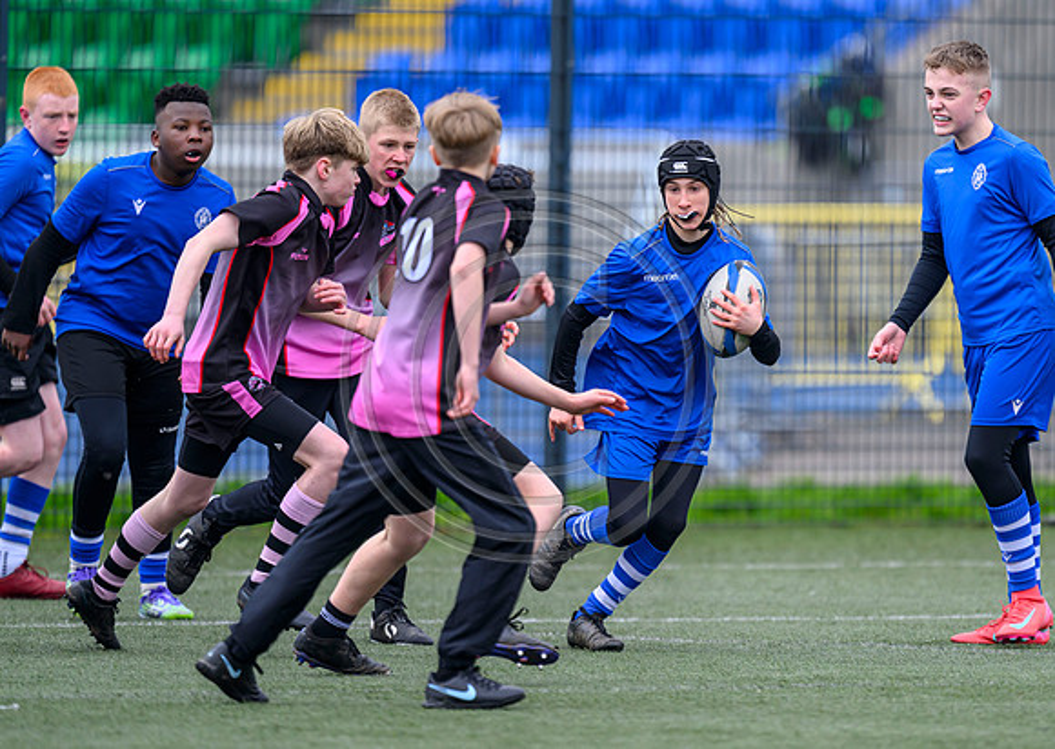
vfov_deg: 2.2
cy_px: 381
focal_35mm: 664
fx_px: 19850
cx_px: 638
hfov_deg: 3.0
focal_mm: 560
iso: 800
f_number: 4
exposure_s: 1/1250
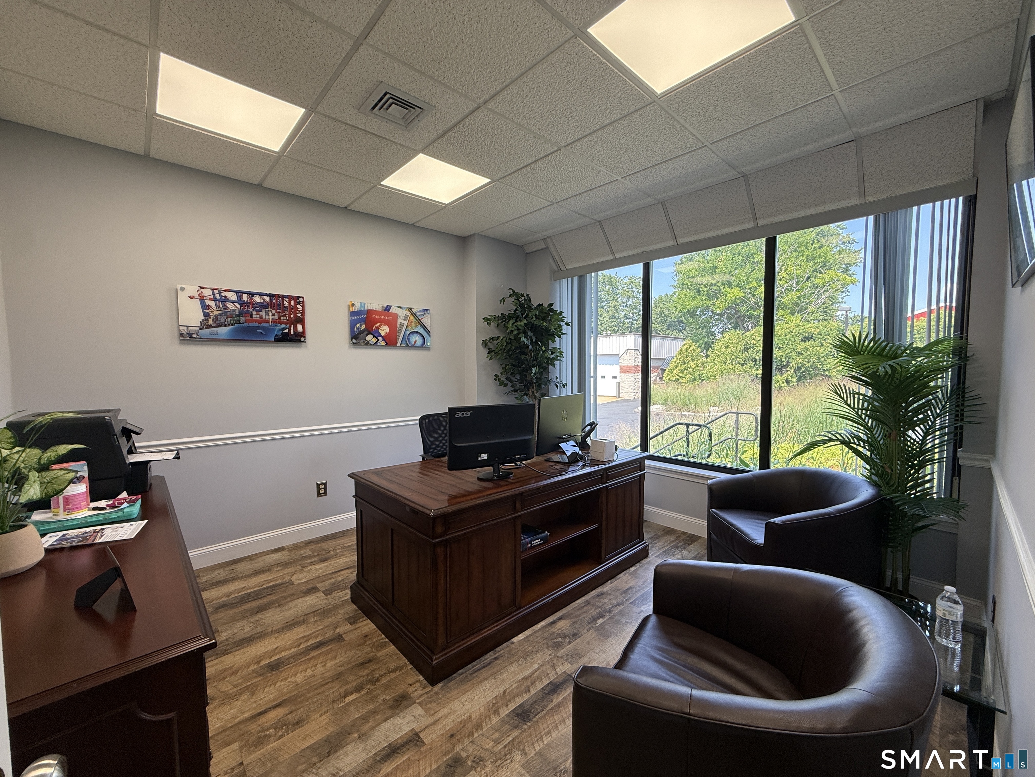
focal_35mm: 14
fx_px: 419
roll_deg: +0.2
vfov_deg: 85.7
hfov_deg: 102.1
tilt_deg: -2.9
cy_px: 388
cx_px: 518
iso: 80
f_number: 2.2
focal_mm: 2.22
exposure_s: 1/120
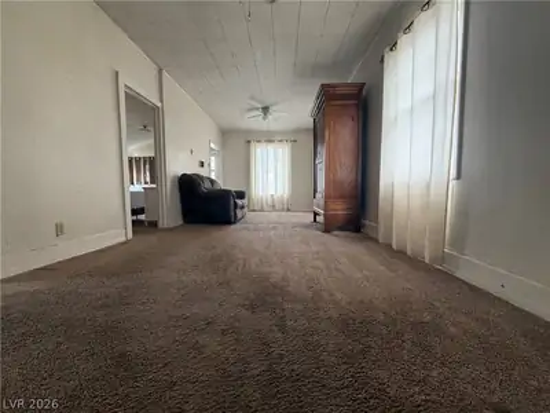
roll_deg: +0.3
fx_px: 222
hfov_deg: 102.1
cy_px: 206
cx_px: 275
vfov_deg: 85.7
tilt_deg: -3.4
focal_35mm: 14
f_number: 2.2
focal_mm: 2.22
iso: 320
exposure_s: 1/99
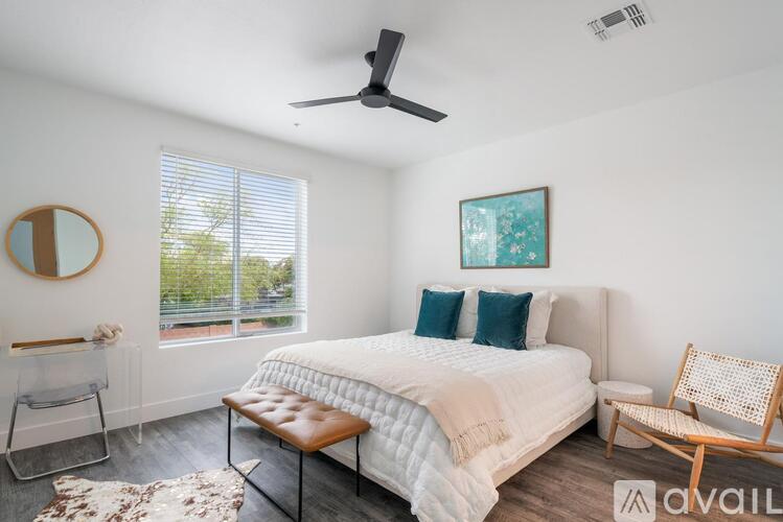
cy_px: 261
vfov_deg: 70.5
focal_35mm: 17
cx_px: 392
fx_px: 370
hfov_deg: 93.3
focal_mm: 17
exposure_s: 1/10
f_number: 8
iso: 800
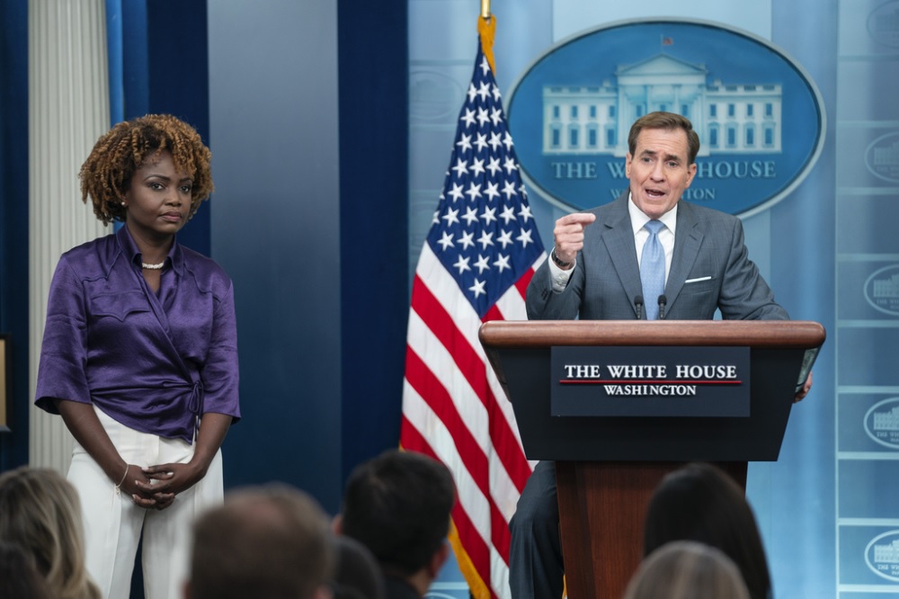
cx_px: 450
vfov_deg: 9.5
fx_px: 3595
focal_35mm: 144
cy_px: 300
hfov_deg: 14.3
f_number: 2.8
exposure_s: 1/250
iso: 1000
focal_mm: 144
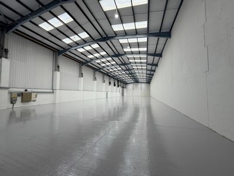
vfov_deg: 85.7
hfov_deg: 102.1
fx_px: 95
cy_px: 88
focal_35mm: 14
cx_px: 117
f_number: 2.2
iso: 40
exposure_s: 1/220
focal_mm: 2.22
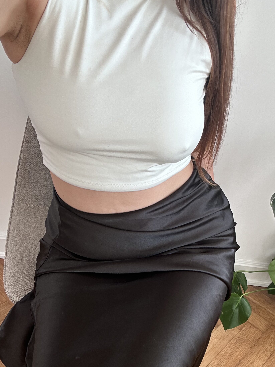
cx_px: 139
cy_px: 210
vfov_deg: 52.4
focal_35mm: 35
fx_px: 371
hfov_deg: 40.7
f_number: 1.9
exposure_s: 1/121
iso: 25
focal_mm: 2.69
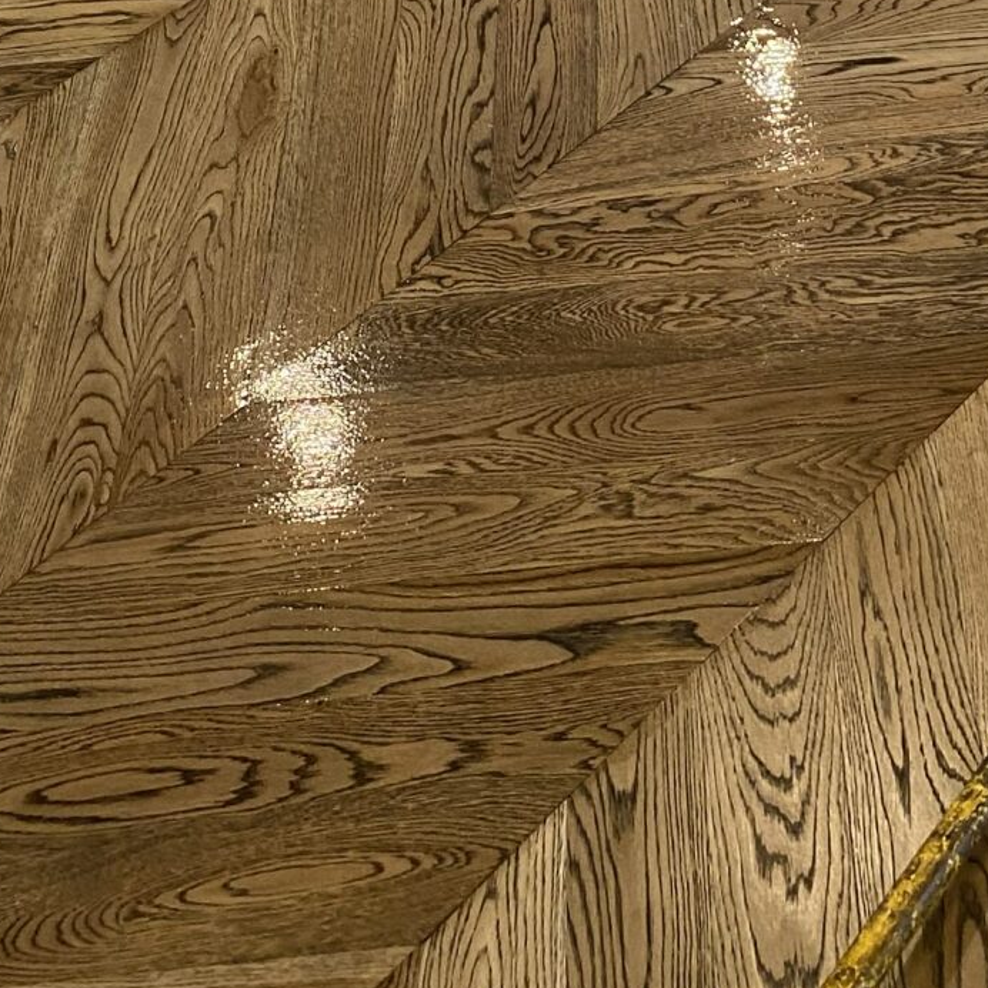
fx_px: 2745
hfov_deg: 20.1
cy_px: -797
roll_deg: +4.5
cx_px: 847
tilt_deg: -20.6
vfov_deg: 16.8
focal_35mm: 85
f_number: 1.8
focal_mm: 4.25
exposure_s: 1/50
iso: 80
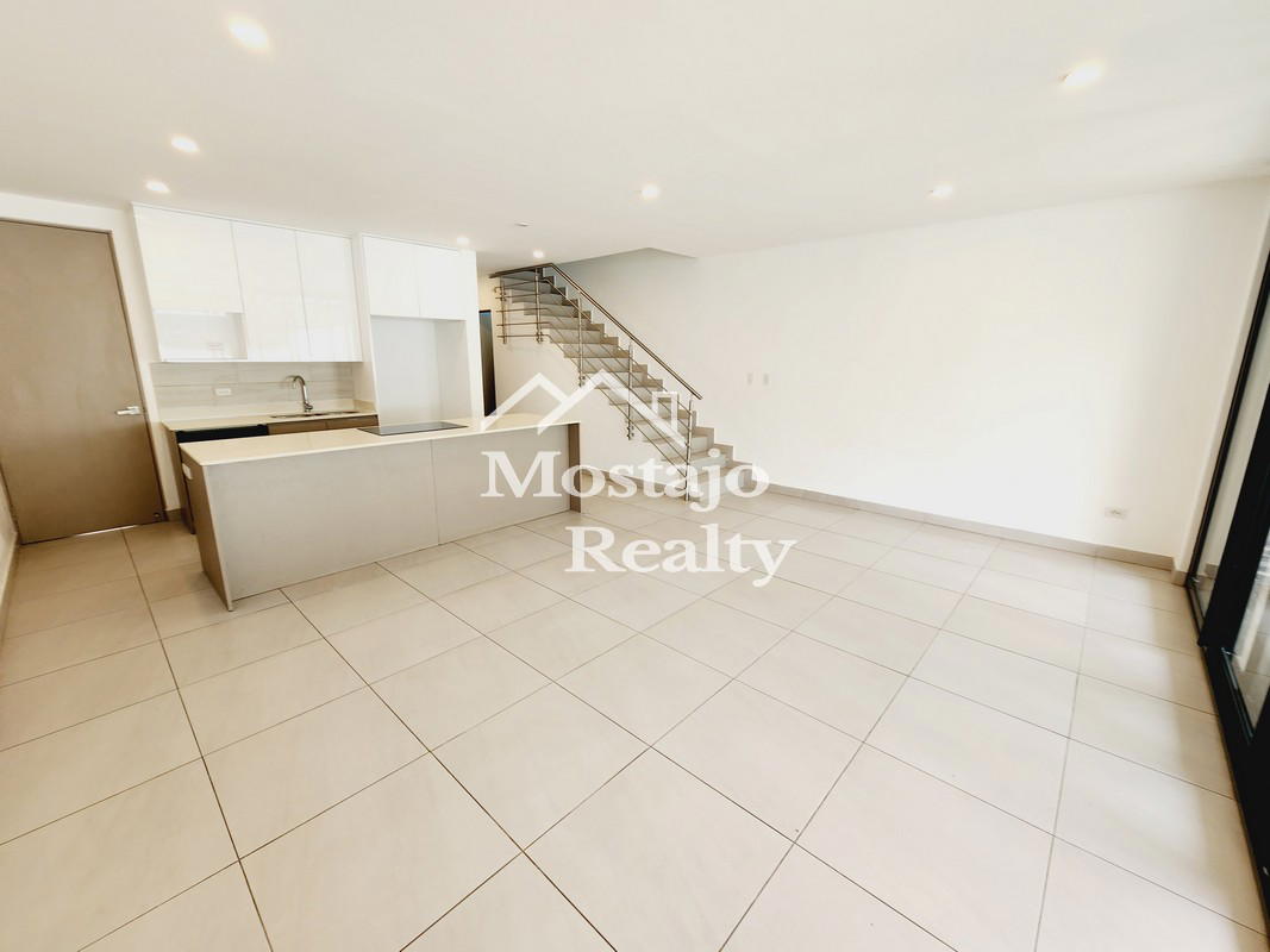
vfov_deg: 89.9
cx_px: 635
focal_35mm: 13
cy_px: 476
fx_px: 477
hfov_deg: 106.2
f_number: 2.2
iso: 64
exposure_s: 1/60
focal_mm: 2.2
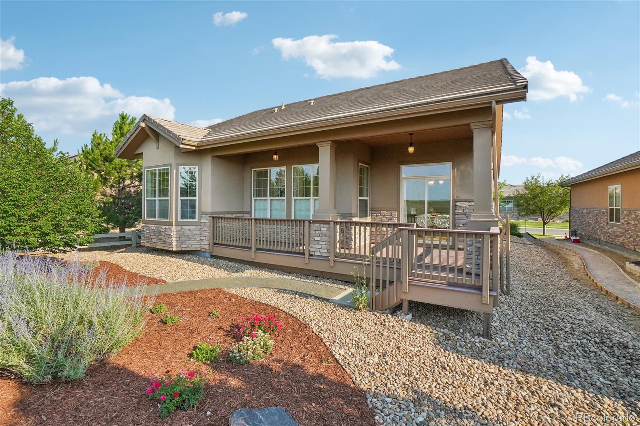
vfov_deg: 77.3
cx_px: 320
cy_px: 213
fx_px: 267
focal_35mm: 15
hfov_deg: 100.4
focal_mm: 10
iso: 400
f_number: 9
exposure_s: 1/640
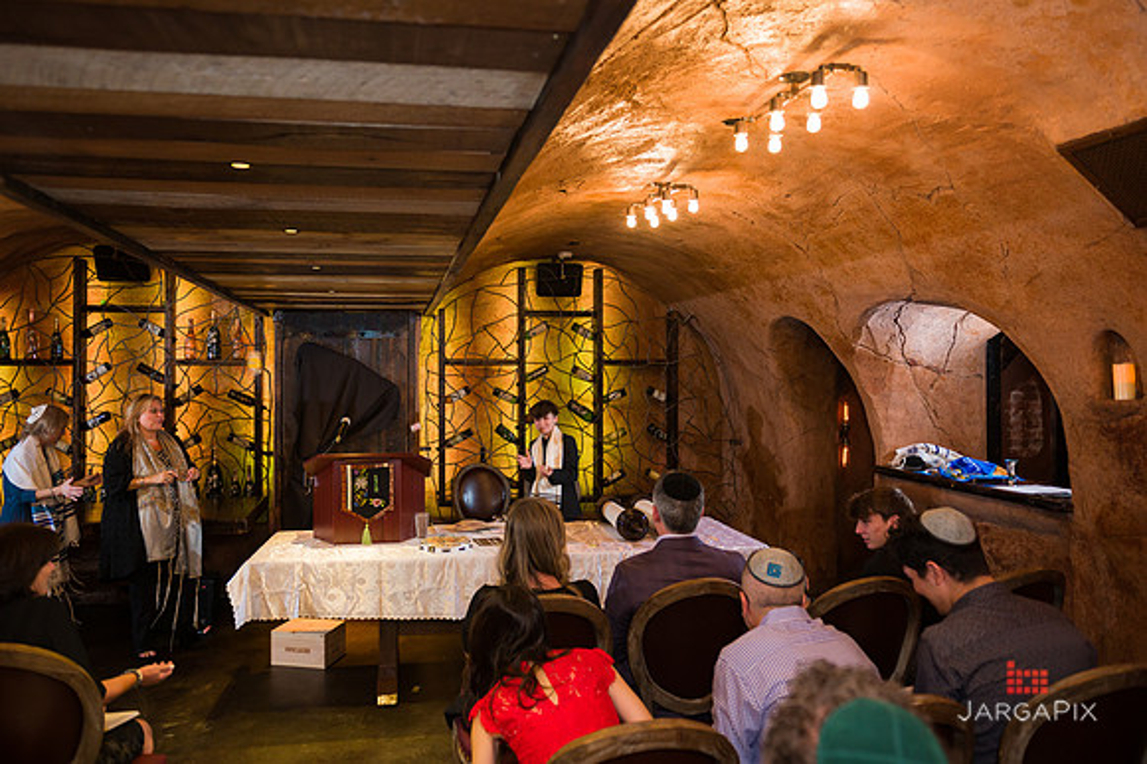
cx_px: 544
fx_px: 811
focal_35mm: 25
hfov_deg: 70.5
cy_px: 363
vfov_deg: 50.4
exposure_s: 1/200
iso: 1250
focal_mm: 24
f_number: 4
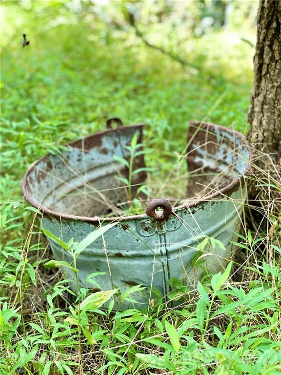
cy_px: 188
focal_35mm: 52
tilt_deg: -18.6
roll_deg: +2.1
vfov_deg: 36.8
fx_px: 563
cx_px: 140
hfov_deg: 28.0
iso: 250
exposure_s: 1/110
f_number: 2
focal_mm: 6
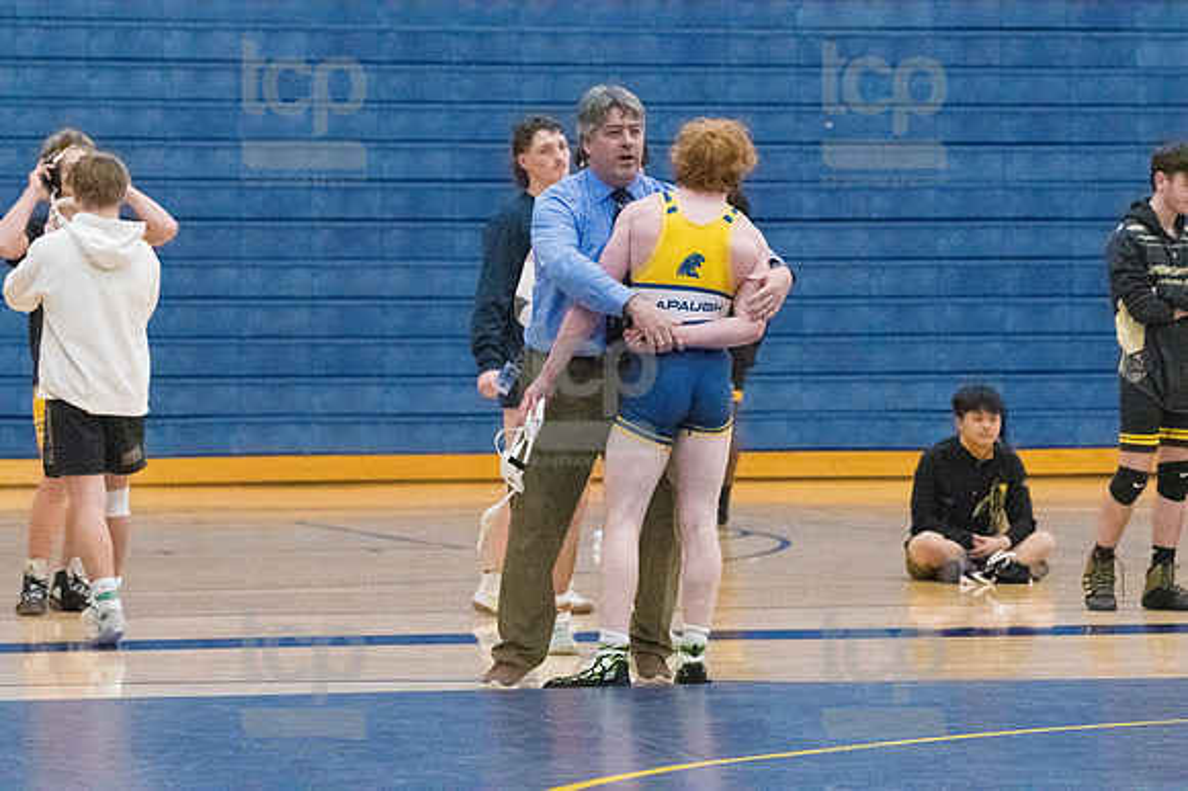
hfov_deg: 11.2
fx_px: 6035
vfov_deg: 7.5
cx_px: 594
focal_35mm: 183
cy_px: 396
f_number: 4.5
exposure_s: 1/1000
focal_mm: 122
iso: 8000
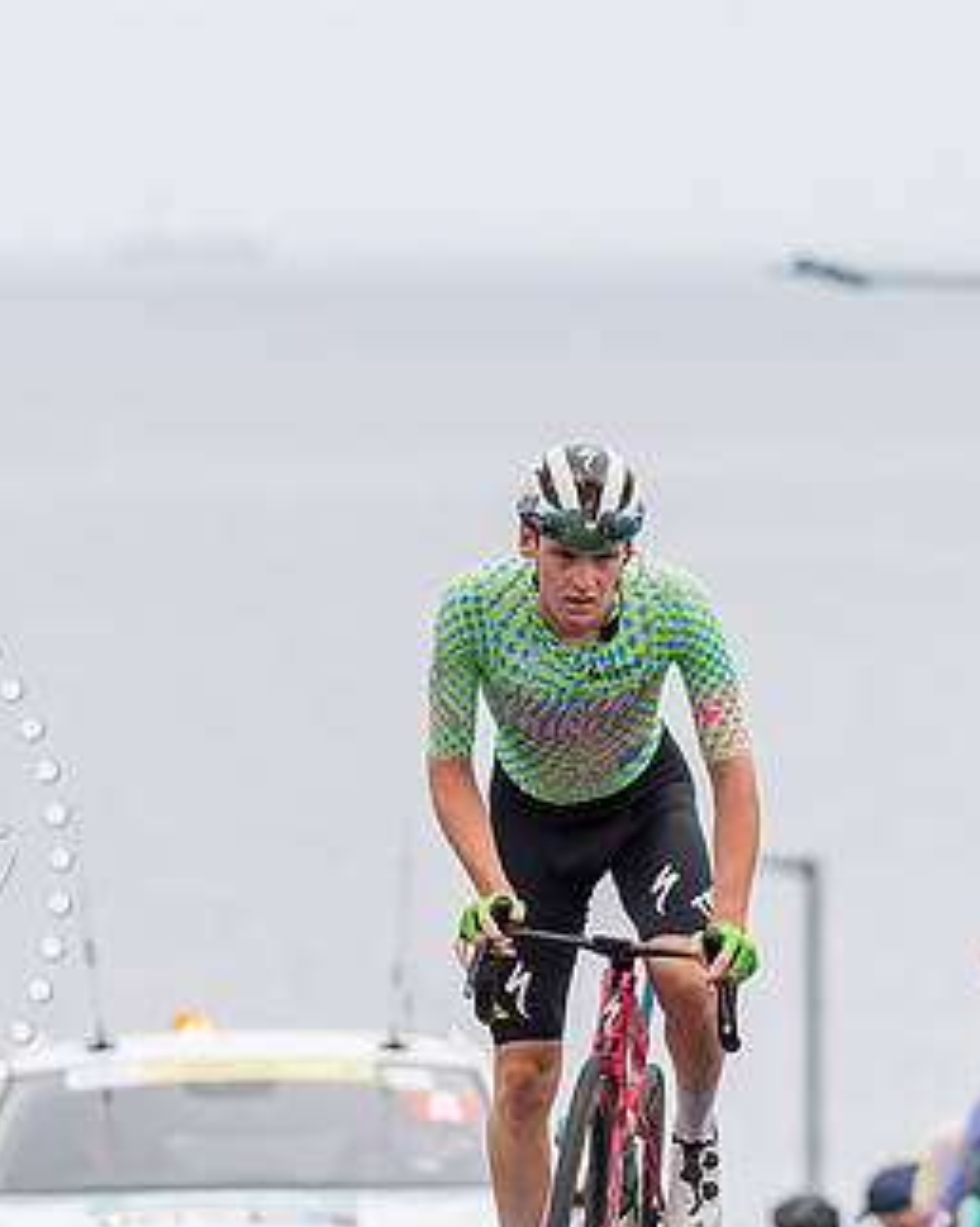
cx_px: 710
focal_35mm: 441
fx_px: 16004
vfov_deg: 4.4
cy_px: 400
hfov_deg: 3.5
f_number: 3.5
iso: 320
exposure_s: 1/1000
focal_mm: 191
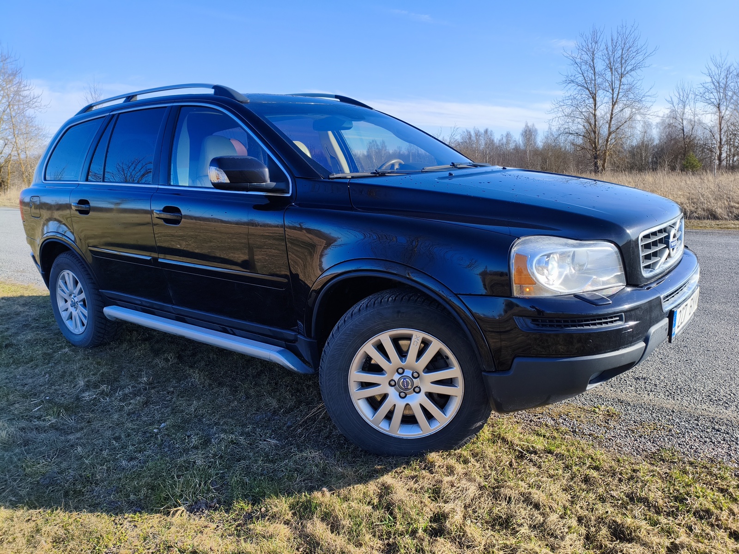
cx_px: 370
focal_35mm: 26
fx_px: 555
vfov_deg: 53.1
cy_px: 277
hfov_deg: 67.3
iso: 80
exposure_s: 1/2007
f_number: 1.5
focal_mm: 4.94
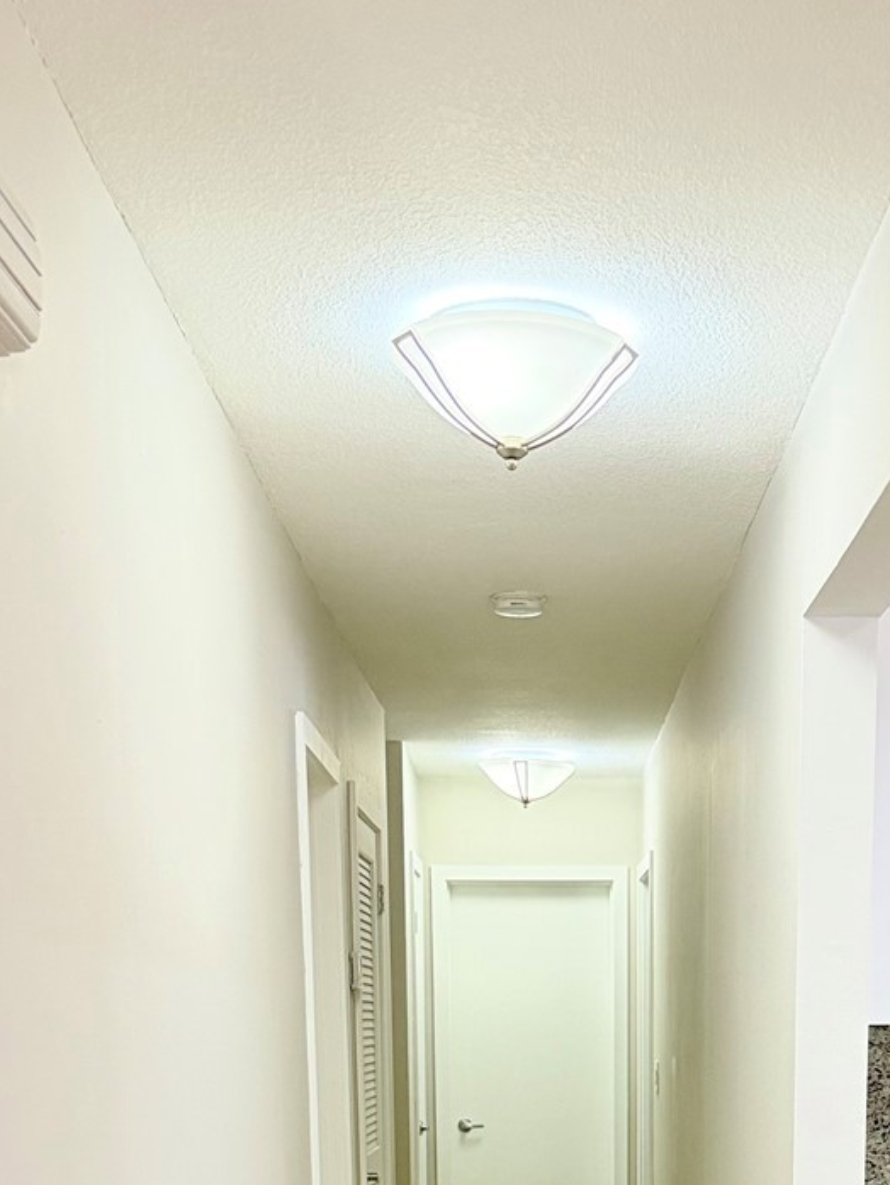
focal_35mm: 55
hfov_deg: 26.4
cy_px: 1312
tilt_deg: -9.0
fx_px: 1884
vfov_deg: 31.0
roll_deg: -0.5
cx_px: 610
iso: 320
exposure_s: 1/120
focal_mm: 6.76
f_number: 1.78
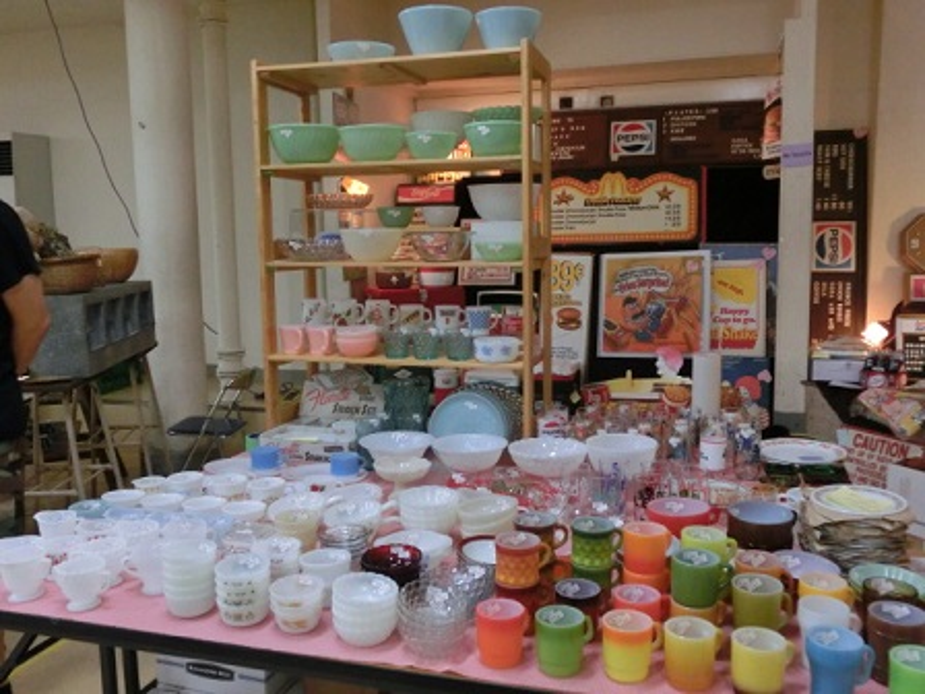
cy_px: 347
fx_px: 802
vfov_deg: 46.8
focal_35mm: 30
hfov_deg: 60.0
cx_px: 462
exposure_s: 1/100
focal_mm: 5.36
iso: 800
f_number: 3.5
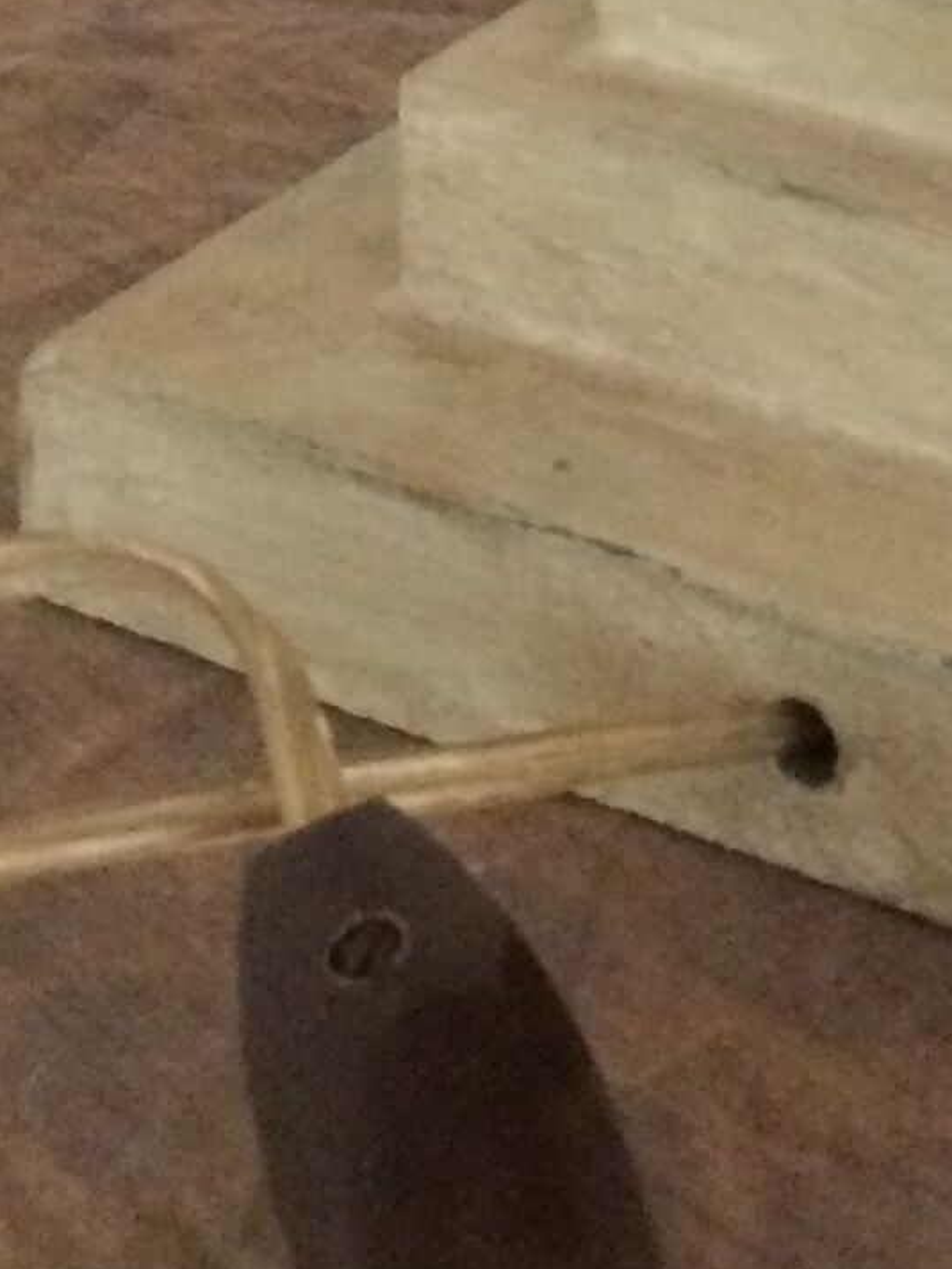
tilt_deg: -13.1
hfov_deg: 11.0
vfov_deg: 13.3
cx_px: 1123
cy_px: -1019
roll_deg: -1.0
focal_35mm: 133
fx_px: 4877
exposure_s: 1/20
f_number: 2.2
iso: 320
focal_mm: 4.15
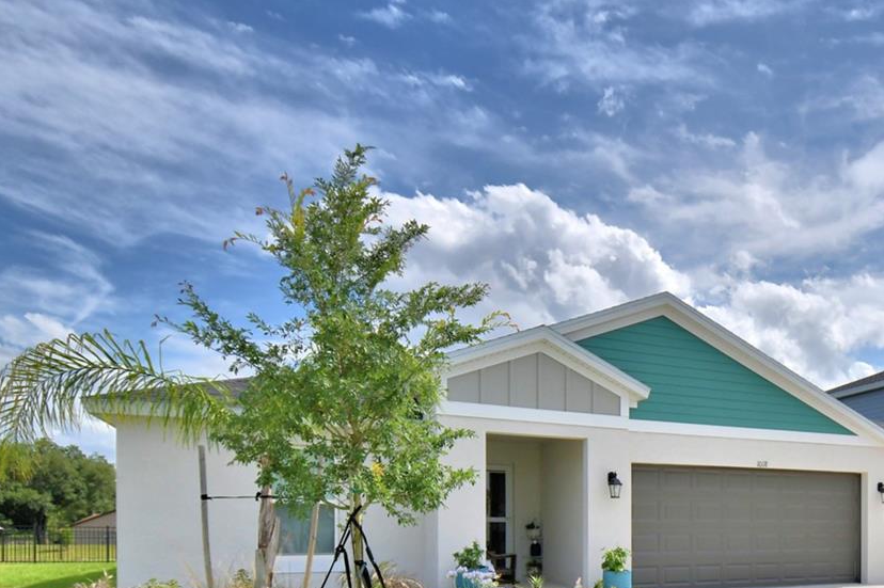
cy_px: 533
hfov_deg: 57.9
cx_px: 731
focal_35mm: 29
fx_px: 712
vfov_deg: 41.3
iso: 100
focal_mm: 10
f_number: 4.5
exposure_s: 1/2000
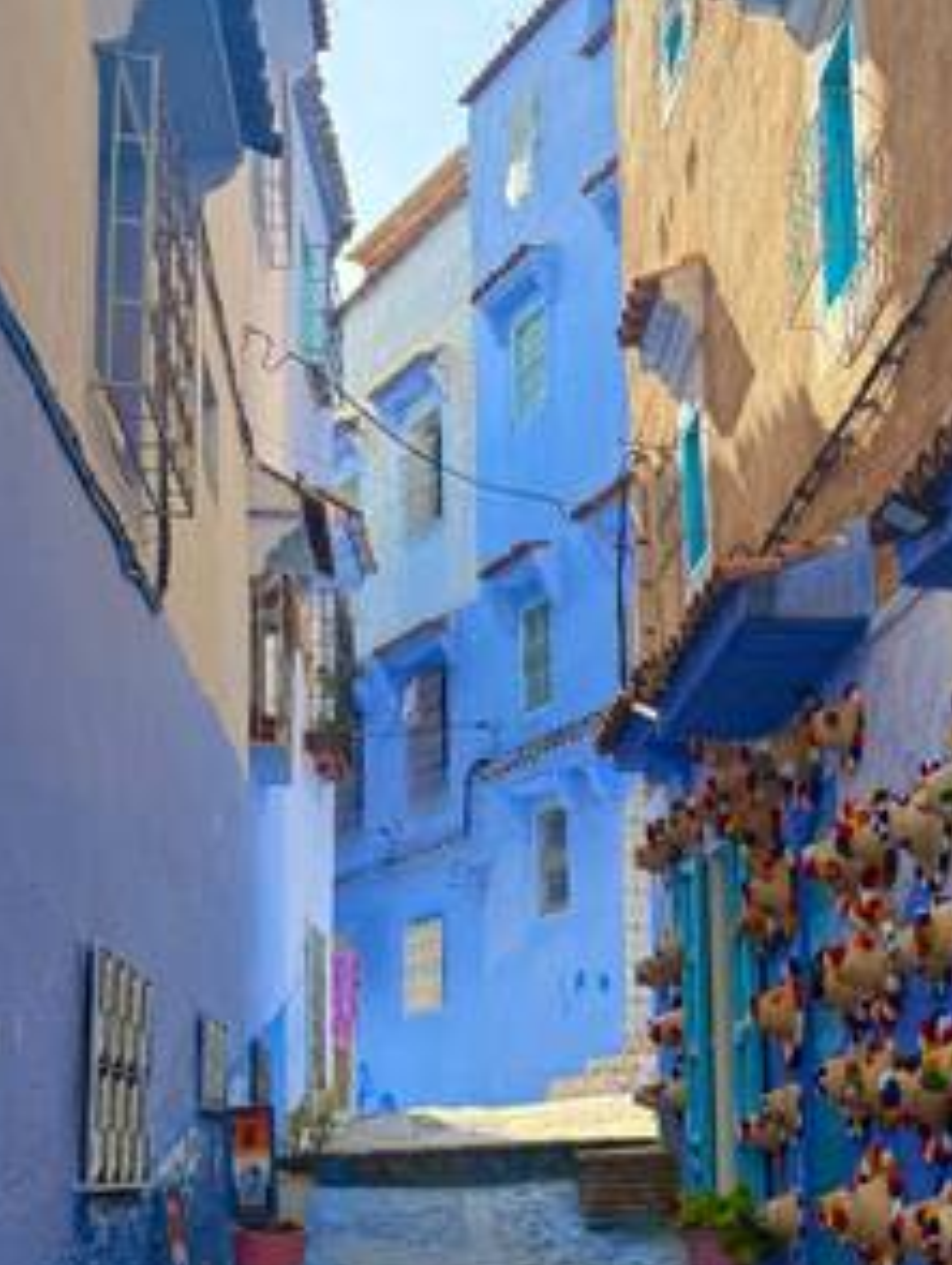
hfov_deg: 27.1
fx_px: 1903
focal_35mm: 52
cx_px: 853
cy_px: 815
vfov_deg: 36.5
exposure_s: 1/1060
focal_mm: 6.76
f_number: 1.78
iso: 100
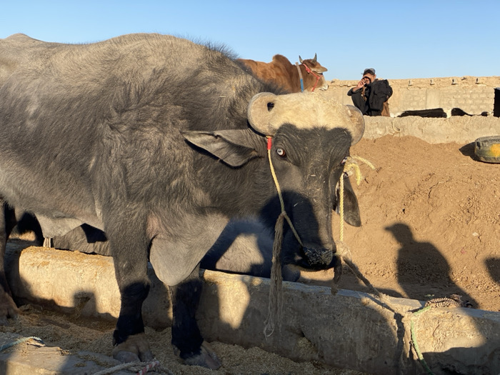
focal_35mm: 52
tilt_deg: -5.2
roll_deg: -1.6
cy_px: 188
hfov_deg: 36.8
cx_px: 250
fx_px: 751
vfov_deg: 28.0
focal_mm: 6
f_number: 2
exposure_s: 1/922
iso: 20
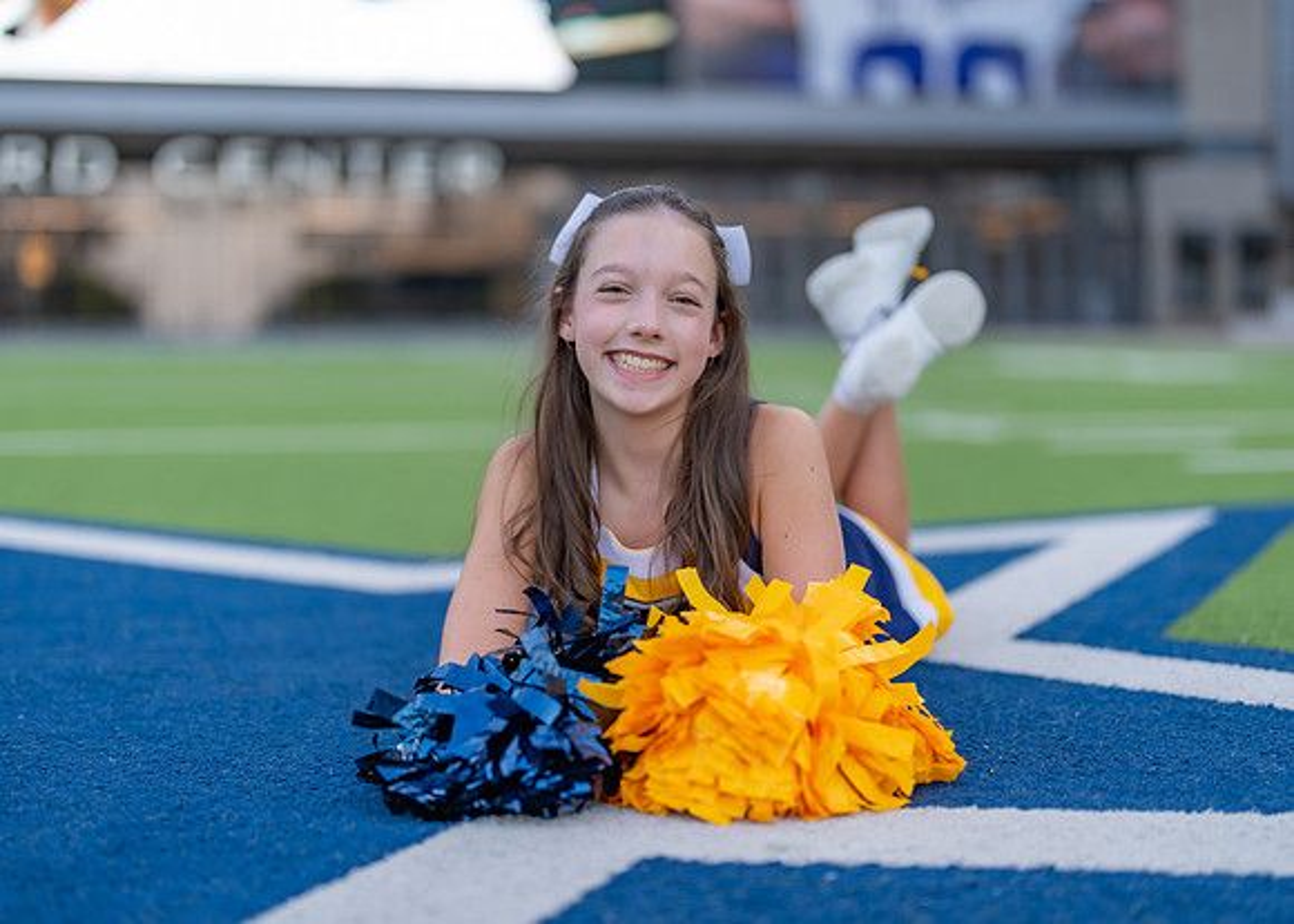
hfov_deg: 35.0
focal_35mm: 56
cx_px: 646
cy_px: 466
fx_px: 2053
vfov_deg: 25.4
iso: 100
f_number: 1.2
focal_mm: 50
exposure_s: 1/640
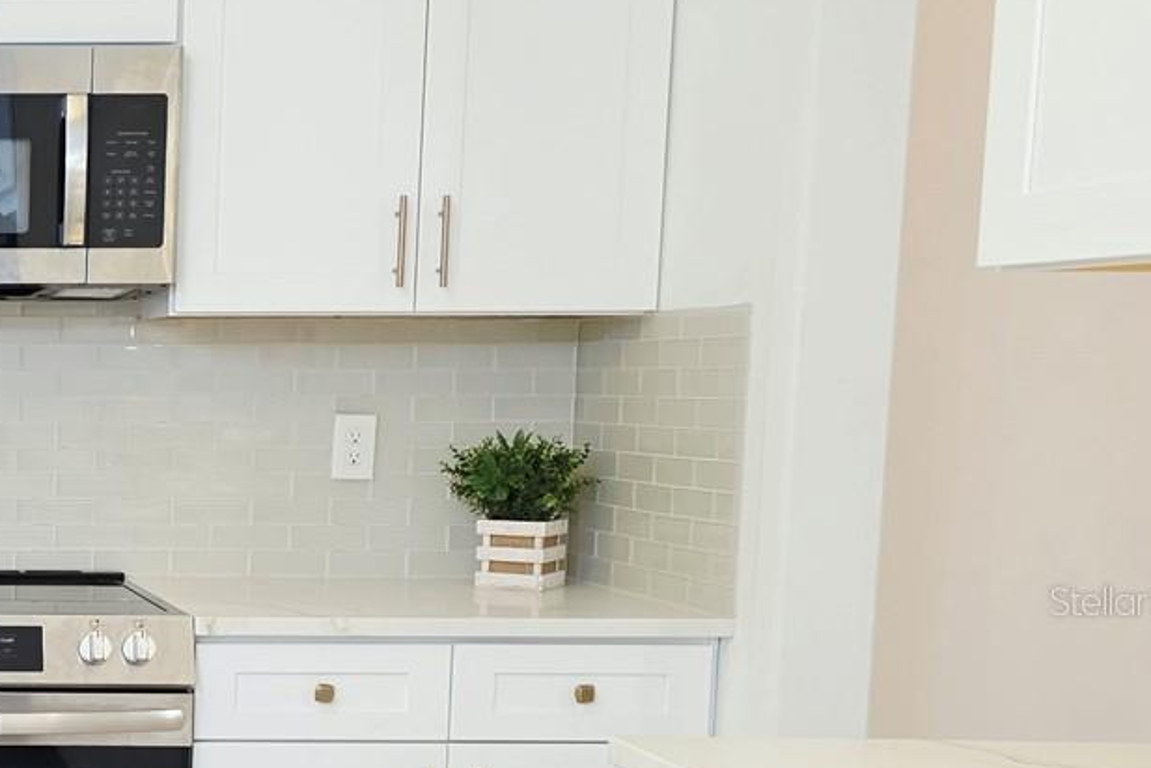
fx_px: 1983
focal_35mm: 62
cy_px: 600
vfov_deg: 21.7
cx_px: -267
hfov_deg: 27.9
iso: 400
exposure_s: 1/100
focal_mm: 6.3
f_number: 1.7
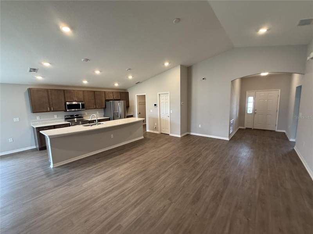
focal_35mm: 14
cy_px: 117
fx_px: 127
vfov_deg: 85.6
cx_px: 156
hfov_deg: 102.1
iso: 200
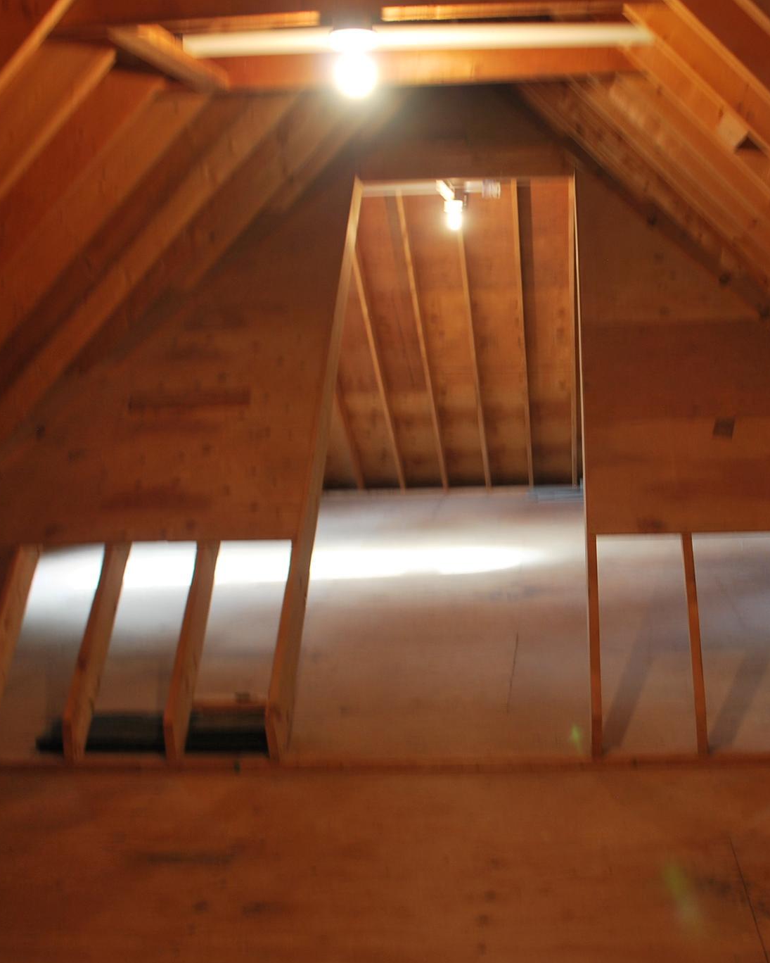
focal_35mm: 38
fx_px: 1082
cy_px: 483
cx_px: 518
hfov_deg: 38.7
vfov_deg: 47.9
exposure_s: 1/8
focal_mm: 18
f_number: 3.5
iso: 200
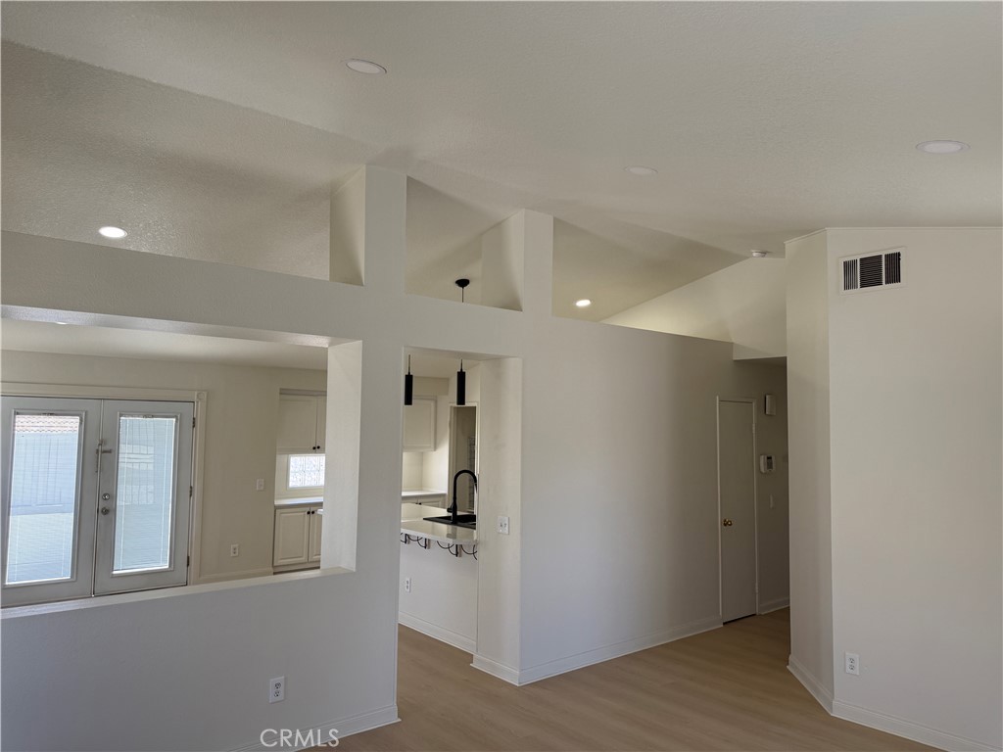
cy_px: 376
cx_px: 502
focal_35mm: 24
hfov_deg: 71.6
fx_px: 695
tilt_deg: +4.7
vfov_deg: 56.8
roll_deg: -0.8
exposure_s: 1/287
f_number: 1.78
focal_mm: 6.76
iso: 100
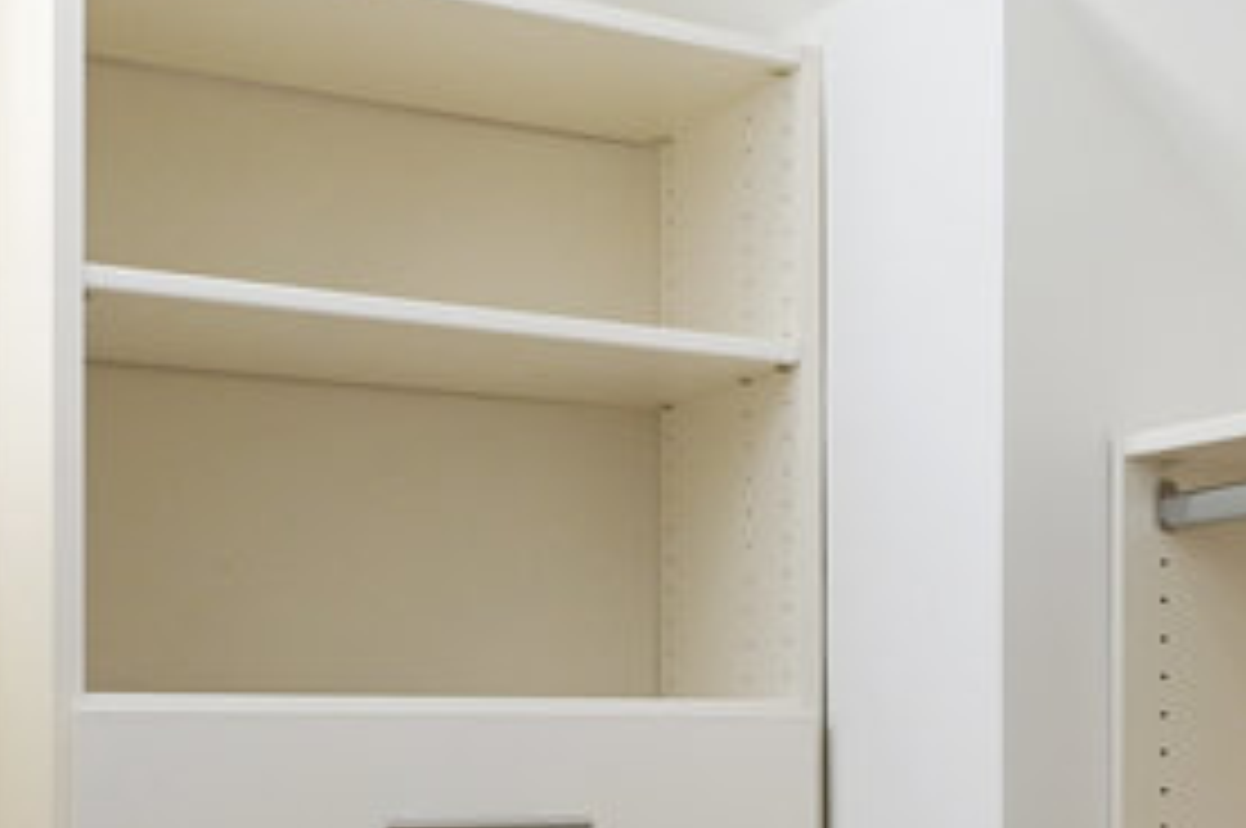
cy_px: 796
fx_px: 2247
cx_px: 1808
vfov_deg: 20.3
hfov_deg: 24.8
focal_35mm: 65
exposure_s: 1/640
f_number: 4
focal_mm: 15
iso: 400
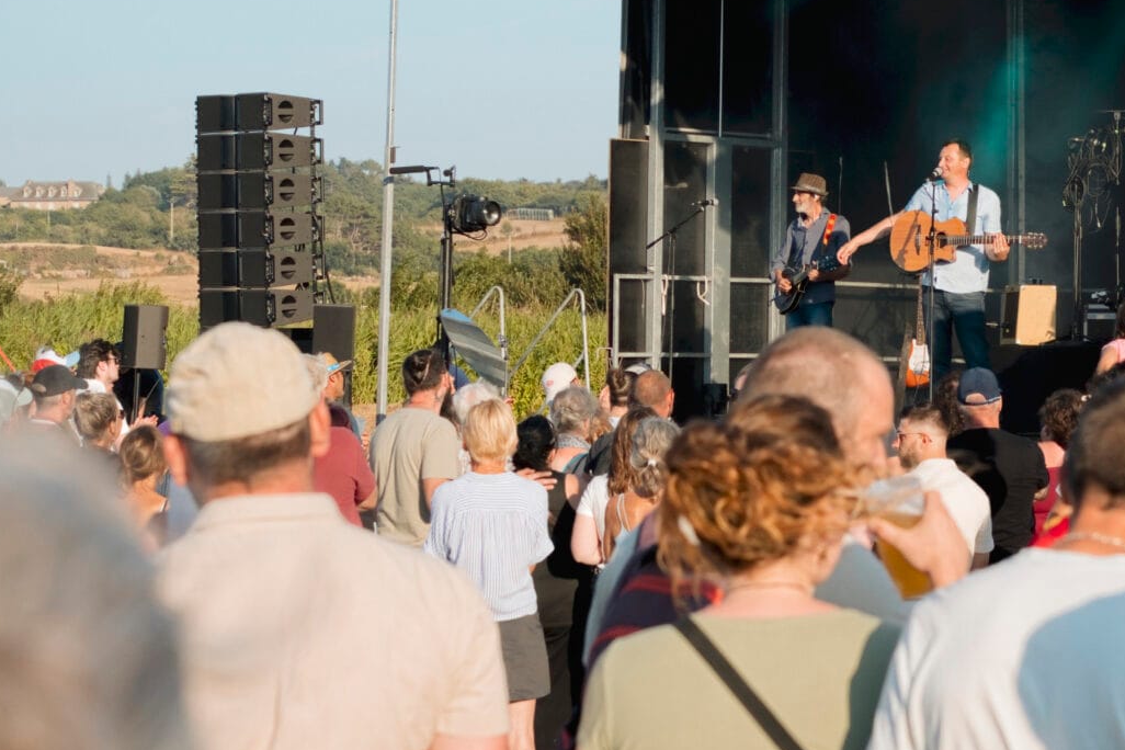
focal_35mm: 131
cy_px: 159
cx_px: 887
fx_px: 4093
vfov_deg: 10.4
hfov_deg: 15.6
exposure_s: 1/320
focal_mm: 70
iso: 100
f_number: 6.3
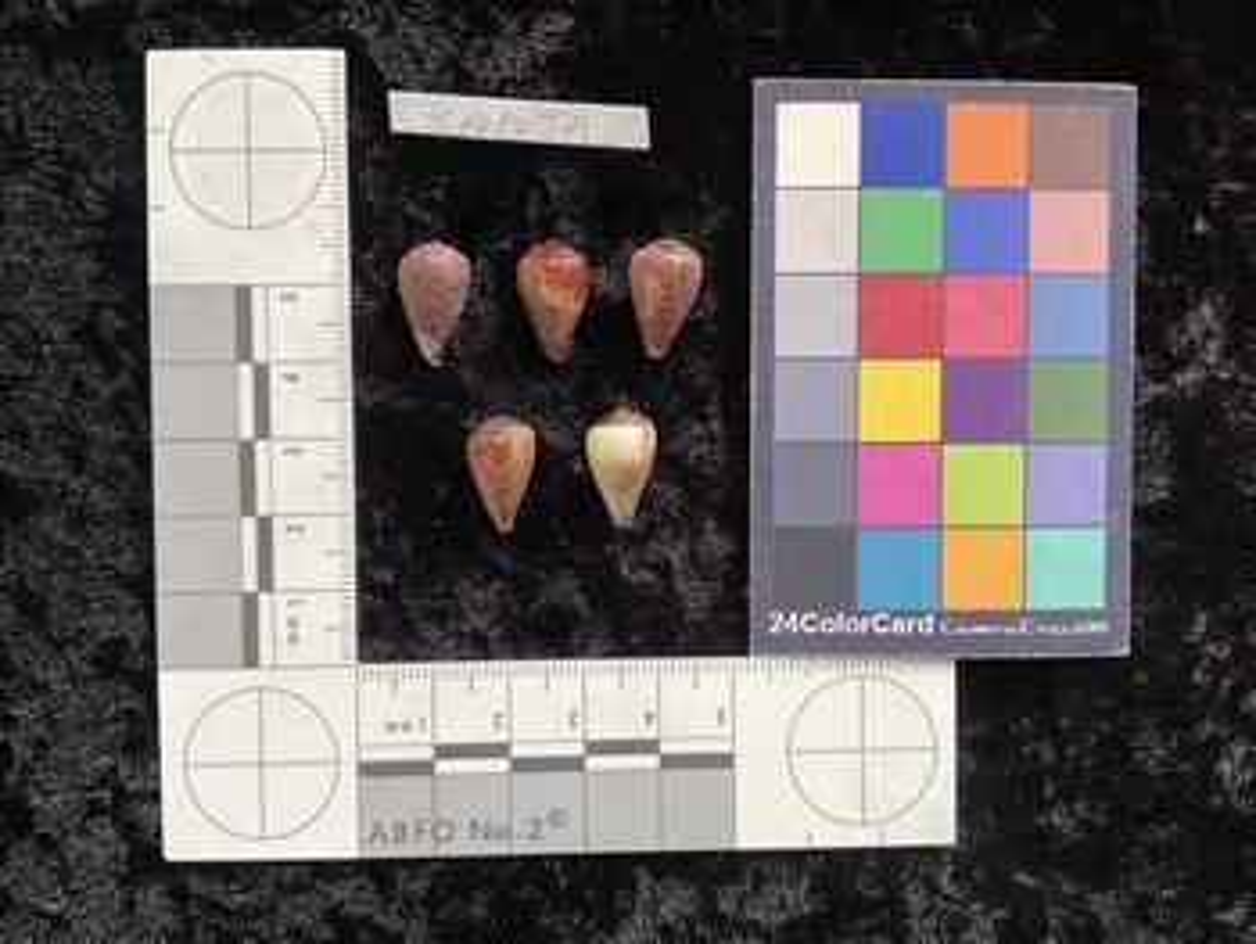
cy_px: 472
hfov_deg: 61.6
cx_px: 628
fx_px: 1053
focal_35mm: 29
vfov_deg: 48.3
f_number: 1.8
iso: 125
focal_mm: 3
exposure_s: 1/60
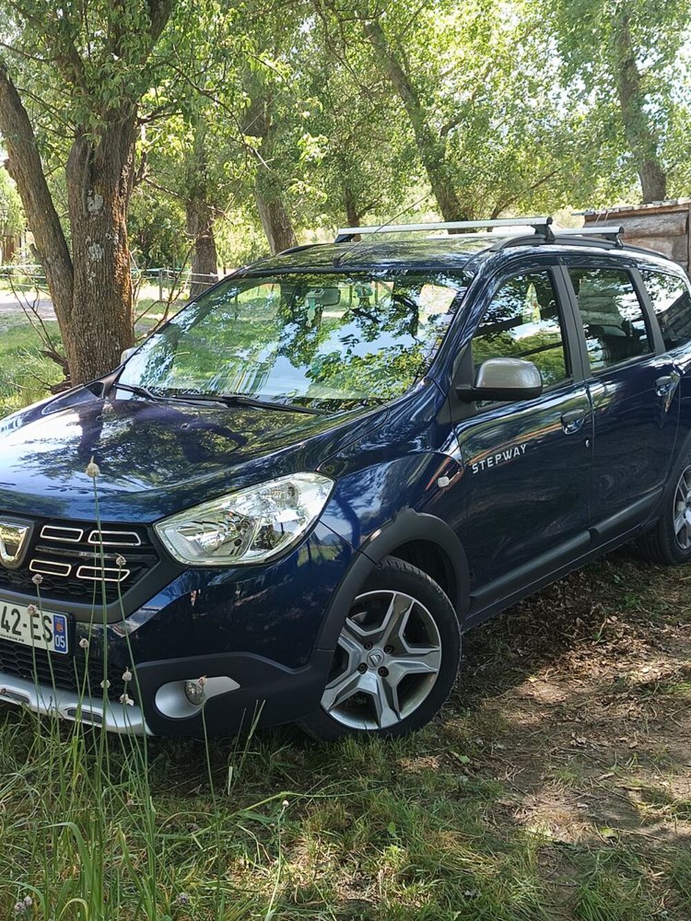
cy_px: 460
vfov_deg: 71.6
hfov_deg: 56.8
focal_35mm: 24
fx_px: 639
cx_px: 346
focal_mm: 5.31
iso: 147
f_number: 1.7
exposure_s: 1/100
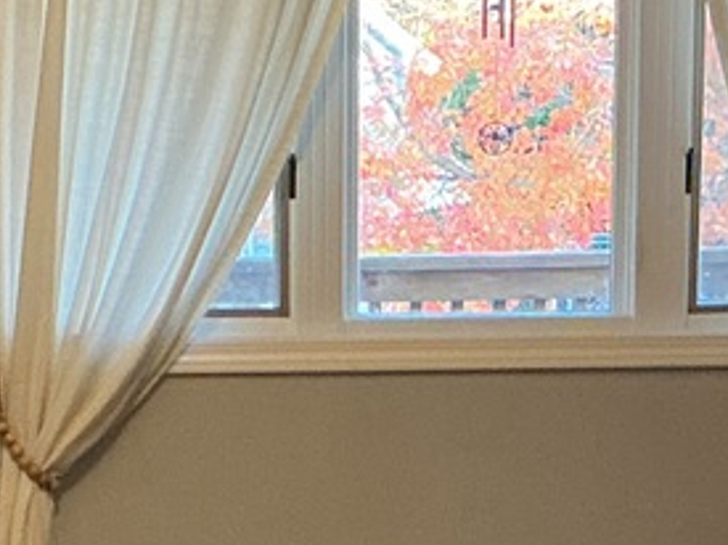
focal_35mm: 152
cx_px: -11
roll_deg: +1.4
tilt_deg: -9.8
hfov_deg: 12.8
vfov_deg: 9.7
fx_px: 3195
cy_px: 513
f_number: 1.8
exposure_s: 1/60
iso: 250
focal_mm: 3
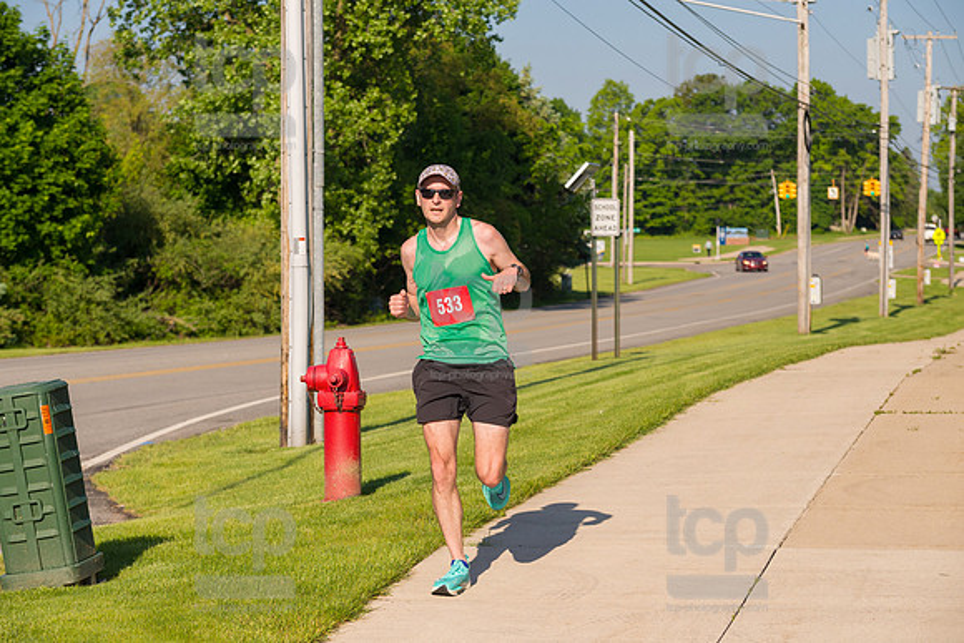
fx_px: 2678
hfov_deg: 20.4
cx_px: 482
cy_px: 322
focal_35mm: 100
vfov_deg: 13.7
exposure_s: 1/2000
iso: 400
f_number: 5.6
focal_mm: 100
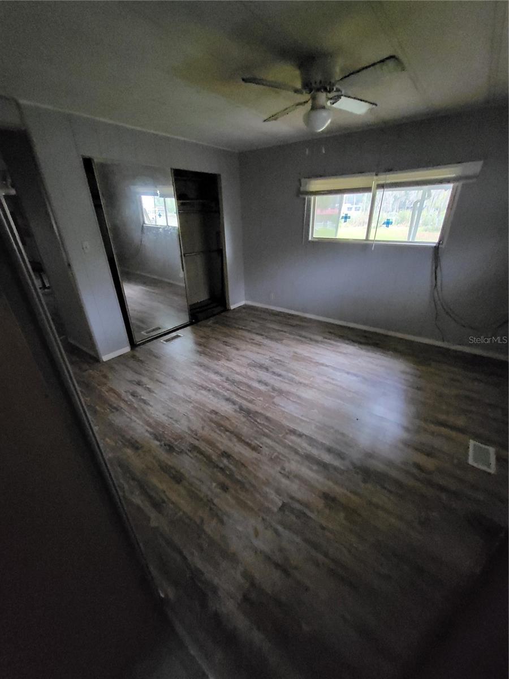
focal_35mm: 13
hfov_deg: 89.9
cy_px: 340
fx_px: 255
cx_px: 254
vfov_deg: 106.2
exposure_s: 1/25
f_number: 2.2
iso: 2000
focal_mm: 1.74
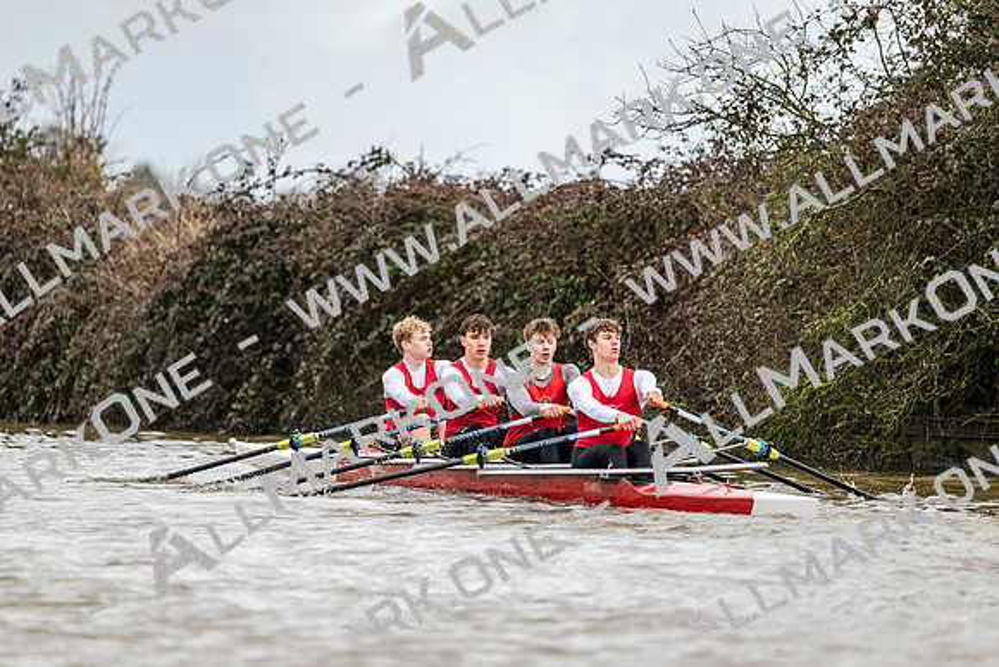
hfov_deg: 5.2
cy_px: 334
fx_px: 11102
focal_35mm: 400
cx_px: 500
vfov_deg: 3.4
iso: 640
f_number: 4.5
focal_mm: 400
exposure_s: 1/1600
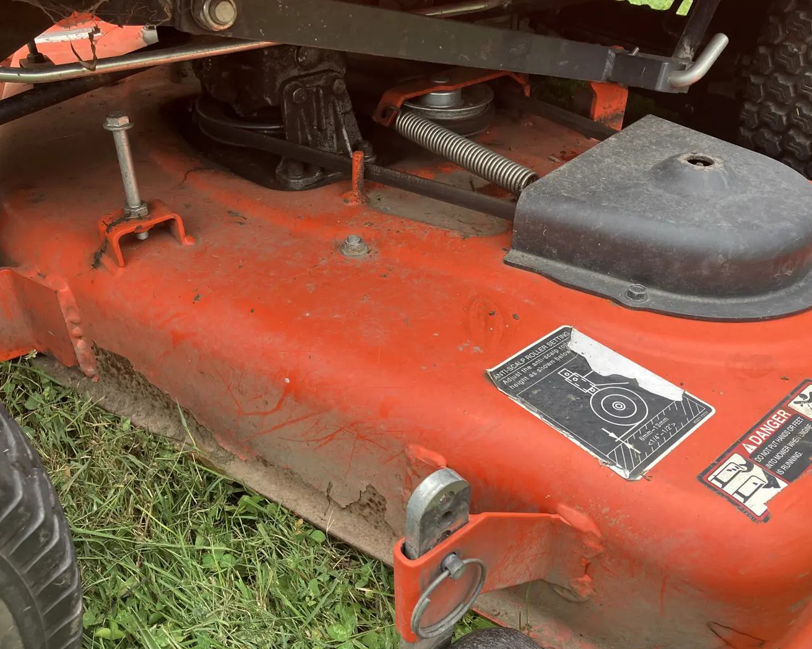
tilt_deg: -34.3
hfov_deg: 58.8
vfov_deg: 48.5
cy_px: 321
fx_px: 721
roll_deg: -2.7
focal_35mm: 30
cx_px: 414
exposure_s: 1/463
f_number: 1.8
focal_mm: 3.99
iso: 32
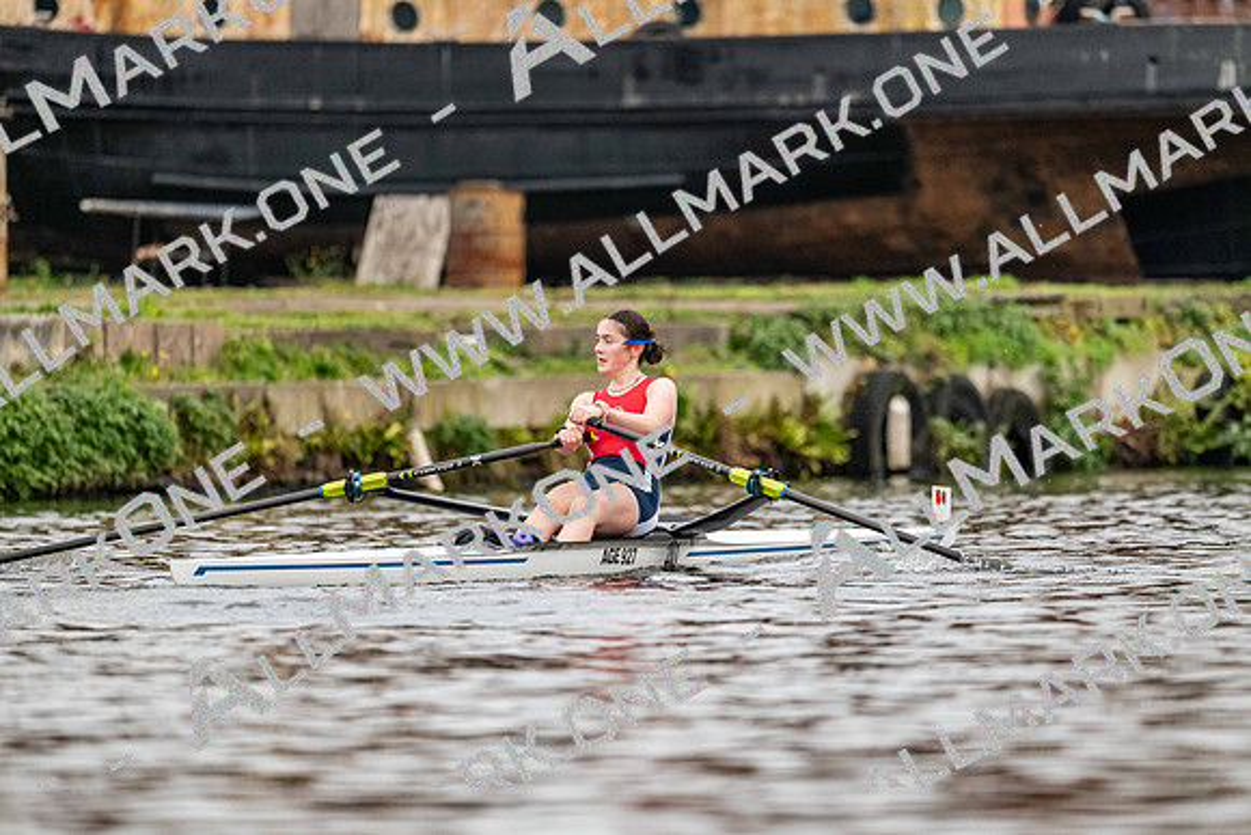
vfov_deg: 3.4
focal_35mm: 400
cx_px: 626
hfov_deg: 5.2
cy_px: 418
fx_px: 13903
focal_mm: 400
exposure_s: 1/2500
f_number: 4.5
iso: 2500
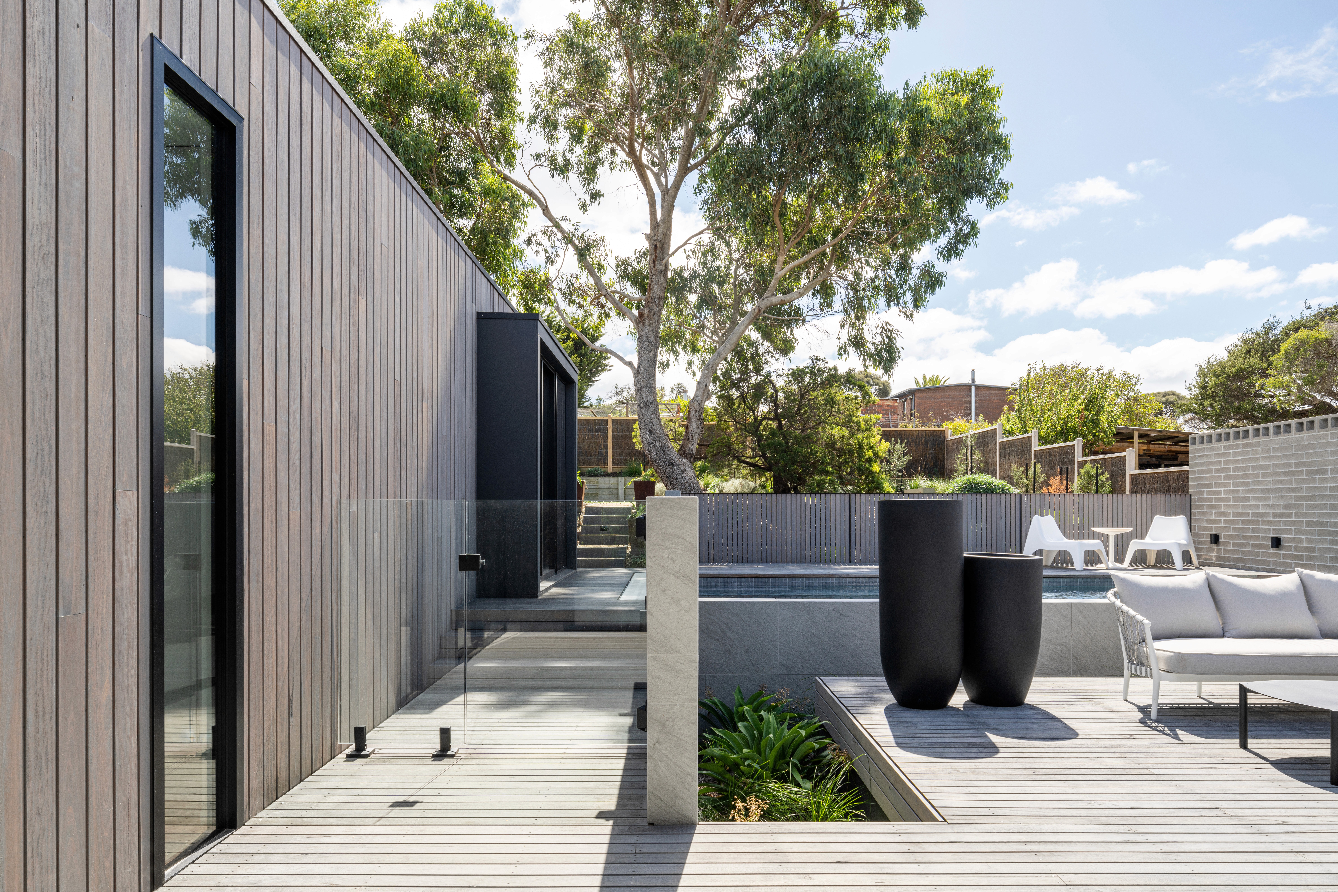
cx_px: 669
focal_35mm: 24
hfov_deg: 73.7
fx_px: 892
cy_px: 446
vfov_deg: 53.1
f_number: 11
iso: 100
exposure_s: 1/80
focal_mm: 24
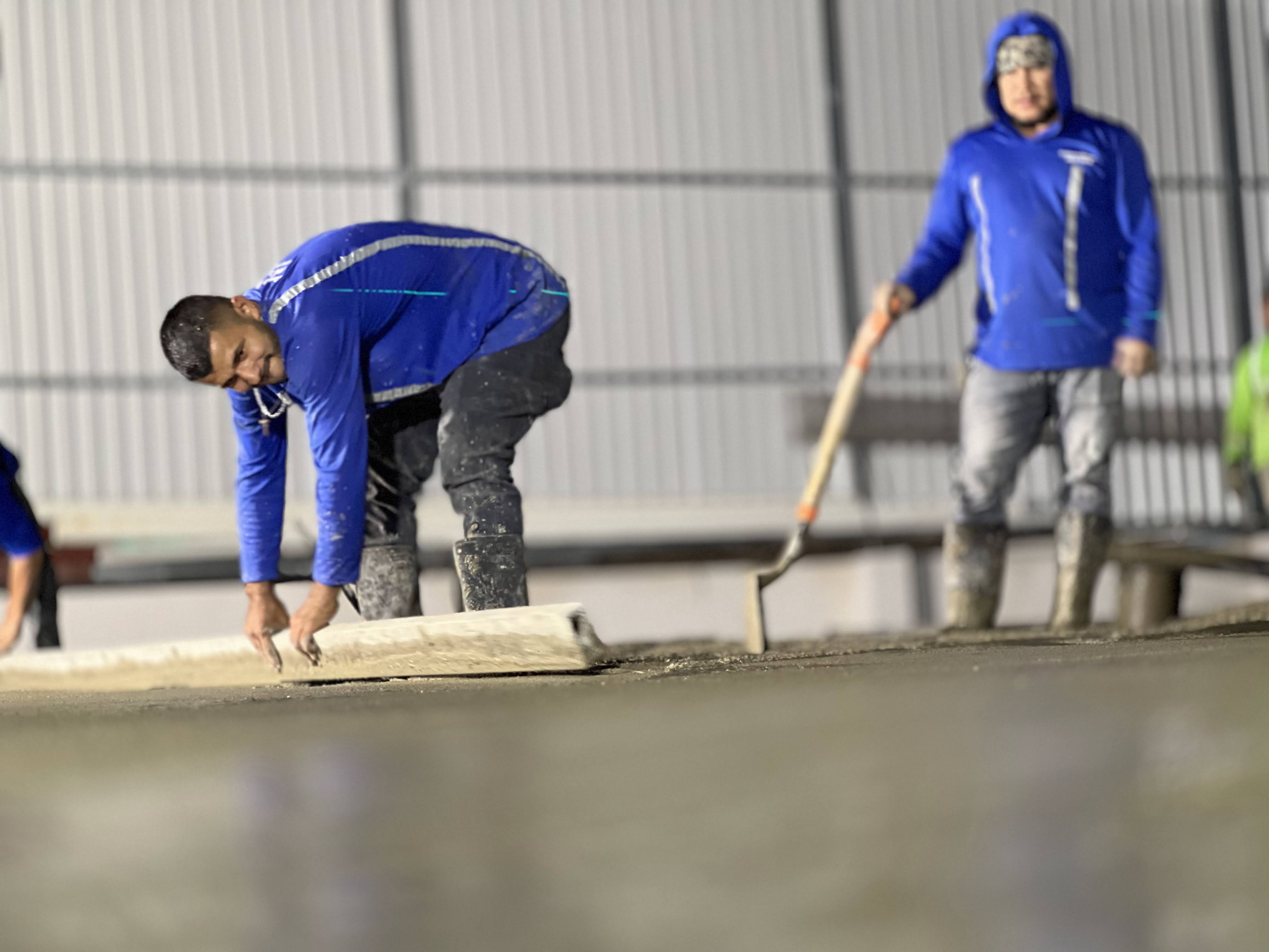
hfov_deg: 25.3
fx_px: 2823
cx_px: 634
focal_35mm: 77
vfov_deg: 19.1
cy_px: 476
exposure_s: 1/15
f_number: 2.8
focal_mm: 9
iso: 500
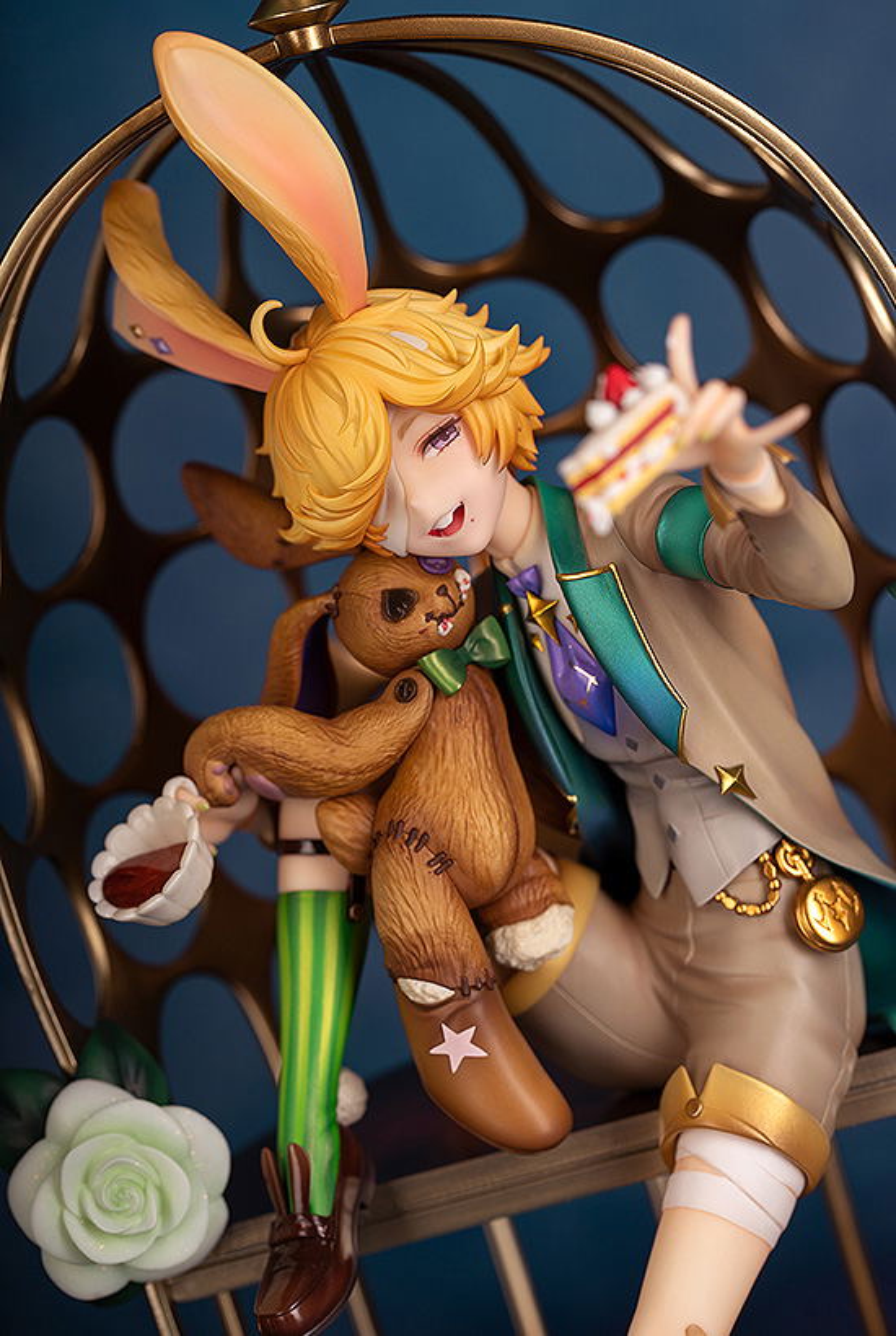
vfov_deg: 20.4
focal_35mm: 100
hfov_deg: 13.7
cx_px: 448
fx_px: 3717
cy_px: 668
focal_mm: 100
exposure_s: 1/160
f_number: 8
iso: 200
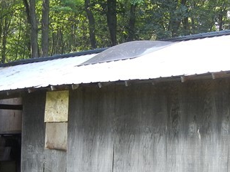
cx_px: 130
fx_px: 638
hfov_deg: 20.4
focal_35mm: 96
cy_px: 138
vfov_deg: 15.3
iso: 160
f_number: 3.5
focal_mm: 5.4
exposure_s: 1/68
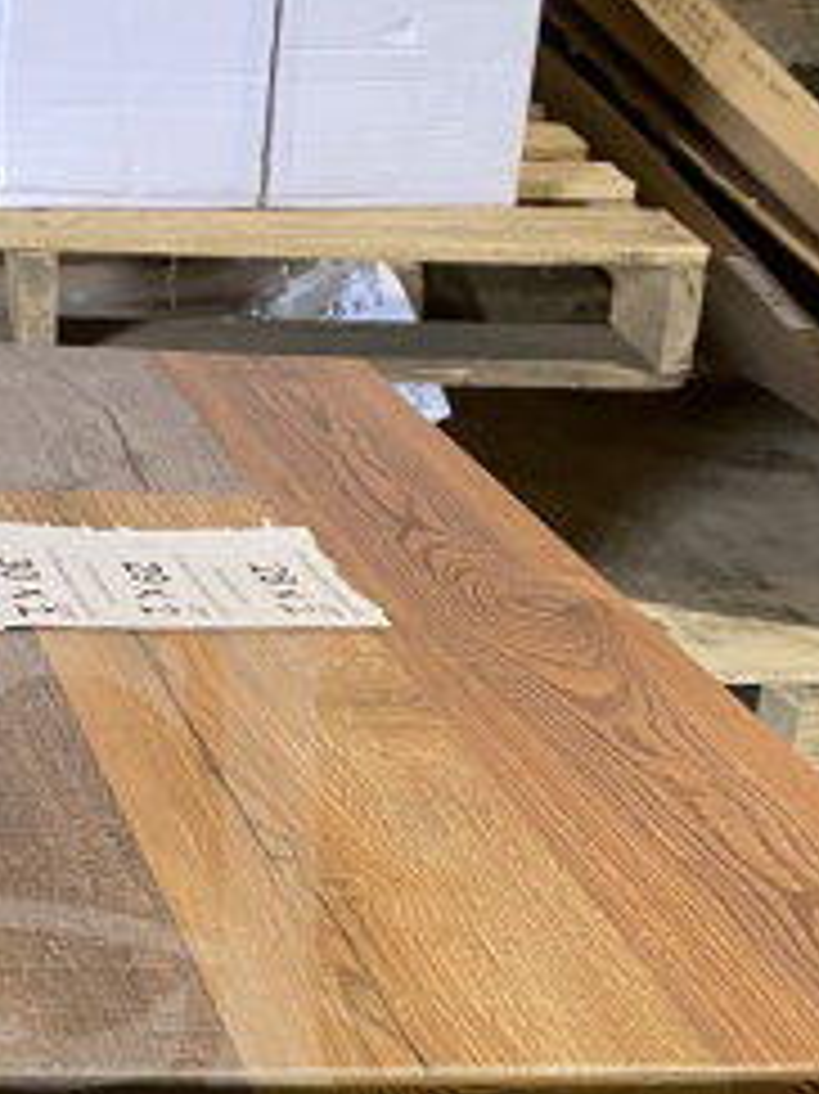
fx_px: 2747
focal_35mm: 87
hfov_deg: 16.5
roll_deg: -3.4
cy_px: 988
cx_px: -72
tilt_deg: -28.2
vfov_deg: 22.0
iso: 200
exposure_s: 1/60
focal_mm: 4.25
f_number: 1.8
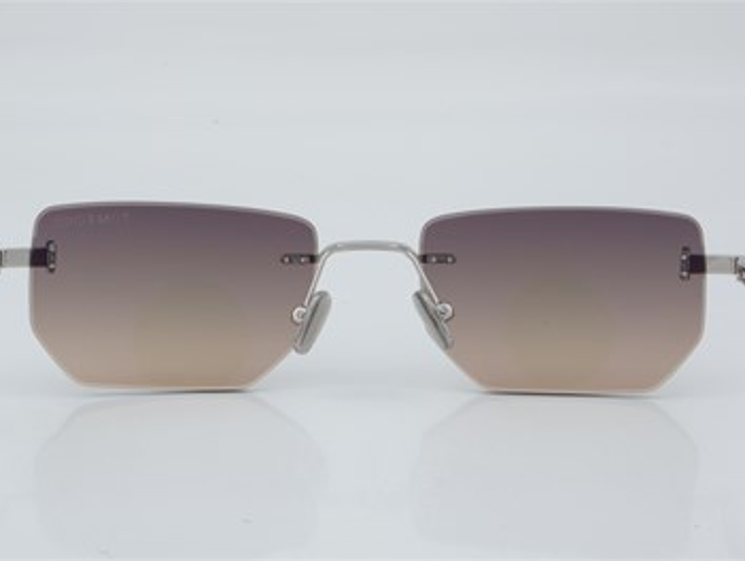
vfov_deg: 18.0
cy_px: 280
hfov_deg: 23.8
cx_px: 371
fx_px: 1767
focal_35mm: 82
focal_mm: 50
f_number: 29
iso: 100
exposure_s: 1/4
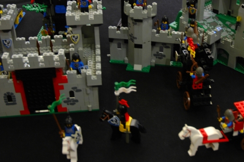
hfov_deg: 34.9
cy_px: 43
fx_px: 386
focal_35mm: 57
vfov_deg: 23.5
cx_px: 150
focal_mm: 24
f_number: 3.8
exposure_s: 1/2
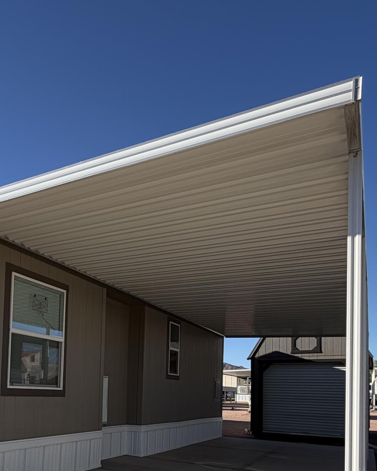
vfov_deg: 53.7
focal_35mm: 31
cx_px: 64
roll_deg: -1.5
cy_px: 371
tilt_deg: +3.4
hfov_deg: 44.3
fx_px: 432
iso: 25
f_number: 2.2
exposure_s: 1/770
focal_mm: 2.22
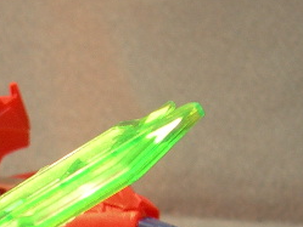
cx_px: -173
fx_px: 1366
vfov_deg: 9.3
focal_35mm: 156
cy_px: 333
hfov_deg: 12.0
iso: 50
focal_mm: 7.8
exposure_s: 1/11.7
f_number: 2.8
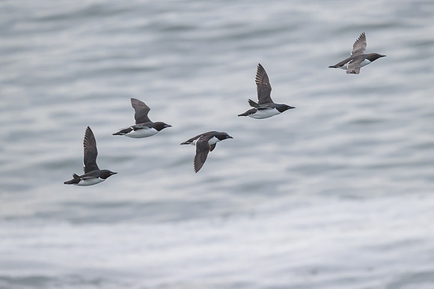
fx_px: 7470
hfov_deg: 3.3
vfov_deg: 2.2
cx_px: 217
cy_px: 129
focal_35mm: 620
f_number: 5
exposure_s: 1/2500
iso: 1600
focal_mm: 560
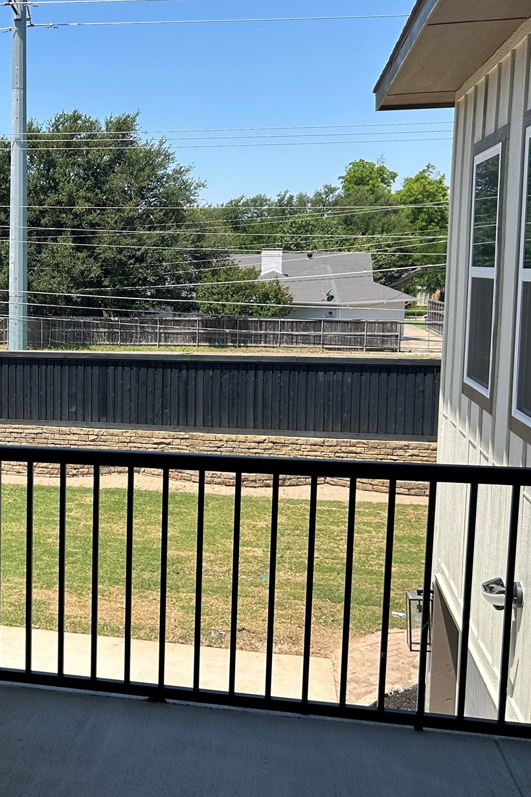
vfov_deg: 43.6
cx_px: 8
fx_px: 996
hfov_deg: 28.2
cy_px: 381
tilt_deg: -8.0
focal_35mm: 45
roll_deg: +0.7
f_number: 1.5
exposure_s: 1/2762
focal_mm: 5.7
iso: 50
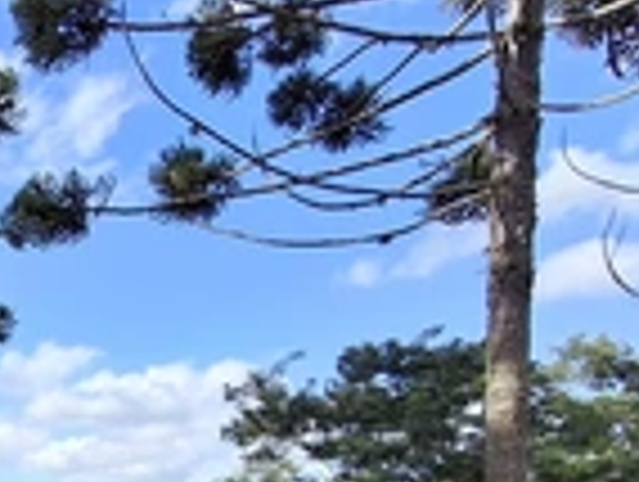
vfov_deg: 23.7
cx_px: -68
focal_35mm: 54
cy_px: 635
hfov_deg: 31.4
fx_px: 999
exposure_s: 1/1032
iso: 40
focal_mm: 1.64
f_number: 2.2
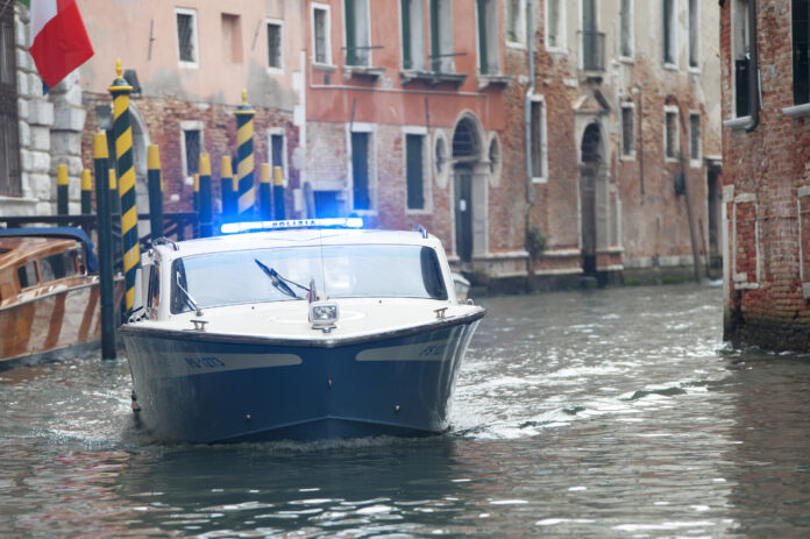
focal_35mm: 155
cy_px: 270
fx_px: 3485
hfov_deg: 13.3
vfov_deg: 8.8
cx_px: 405
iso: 400
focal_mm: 155
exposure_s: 1/250
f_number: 4
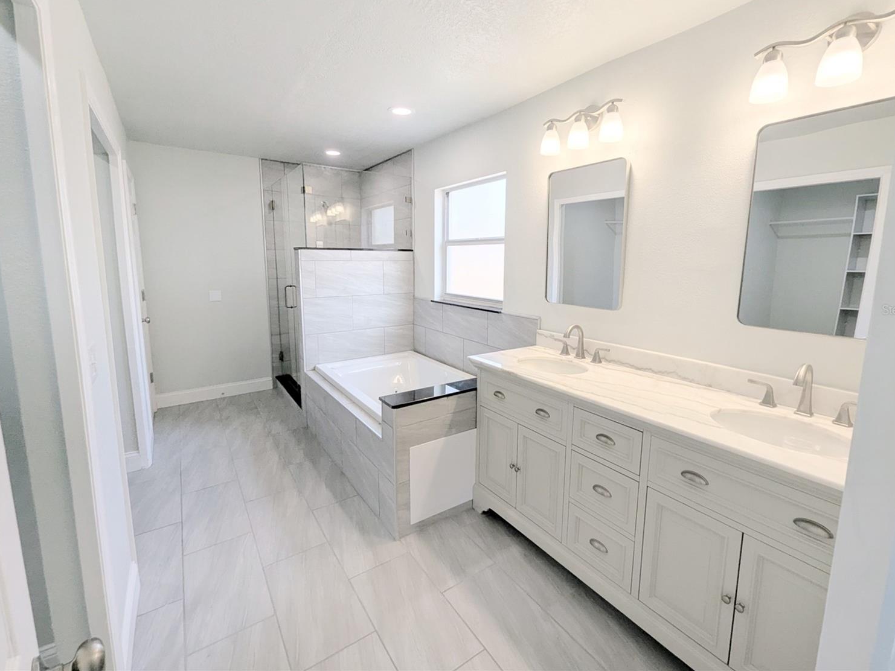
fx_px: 362
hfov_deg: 102.0
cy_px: 310
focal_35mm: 14
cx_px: 458
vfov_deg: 85.5
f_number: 2.2
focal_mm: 1.95
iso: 56
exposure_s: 1/264
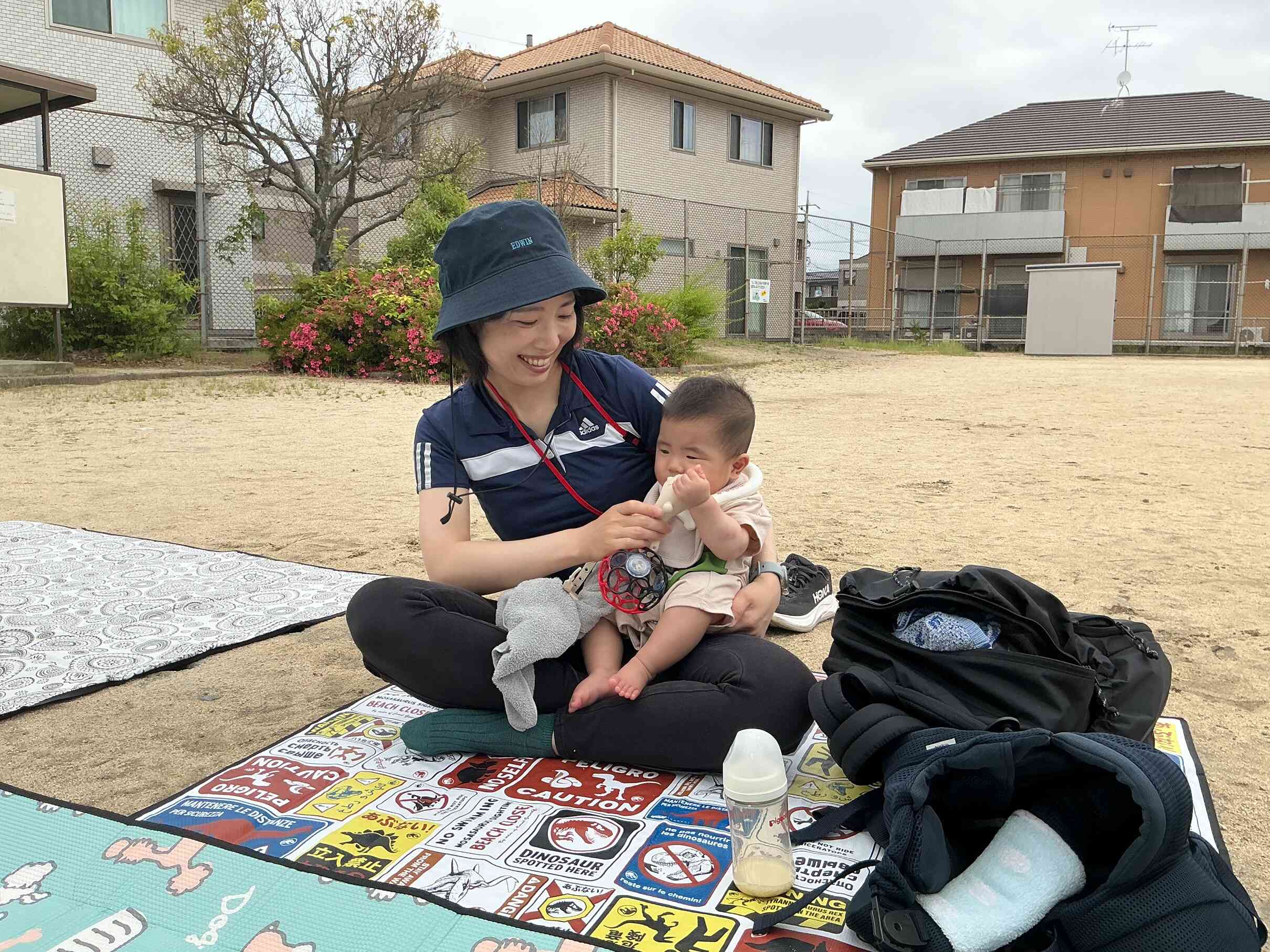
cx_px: 635
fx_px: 1064
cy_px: 476
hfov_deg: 61.7
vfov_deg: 48.2
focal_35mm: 29
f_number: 1.8
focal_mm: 3
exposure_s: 1/1412
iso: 25
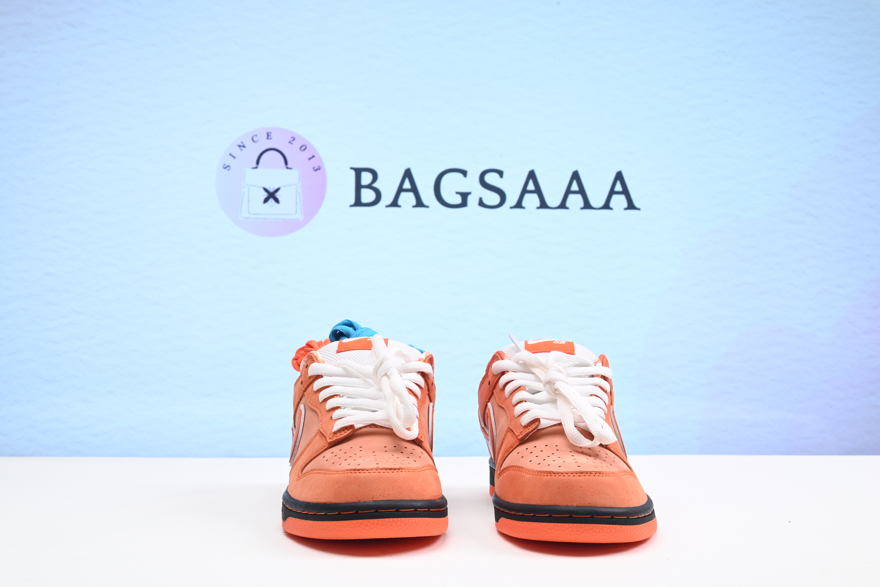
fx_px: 1003
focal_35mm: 41
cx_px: 440
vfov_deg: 32.7
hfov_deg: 47.4
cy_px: 294
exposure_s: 1/2
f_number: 16
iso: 100
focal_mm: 41
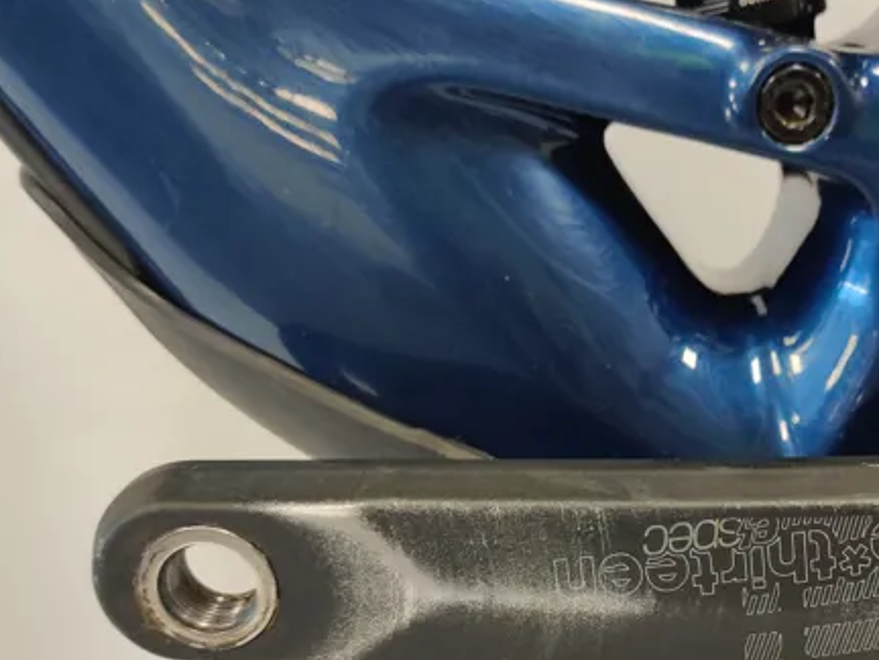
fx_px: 1270
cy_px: 558
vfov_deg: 28.3
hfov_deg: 37.5
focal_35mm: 50
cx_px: 629
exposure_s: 1/33
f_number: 1.65
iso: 640
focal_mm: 4.75
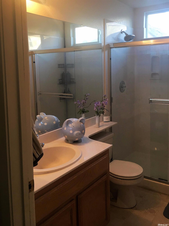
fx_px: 189
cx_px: 84
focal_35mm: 29
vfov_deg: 61.7
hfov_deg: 48.2
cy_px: 113
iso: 25
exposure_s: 1/15
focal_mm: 4.15
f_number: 2.2
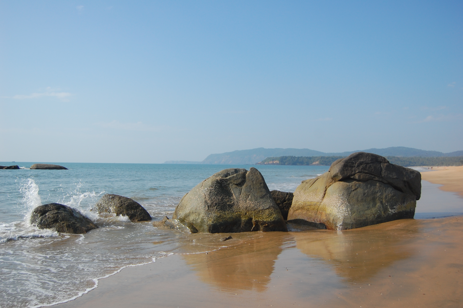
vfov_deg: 38.3
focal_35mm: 34
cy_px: 154
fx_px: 443
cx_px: 232
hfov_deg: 55.1
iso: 200
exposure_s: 1/1600
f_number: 4
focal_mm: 23
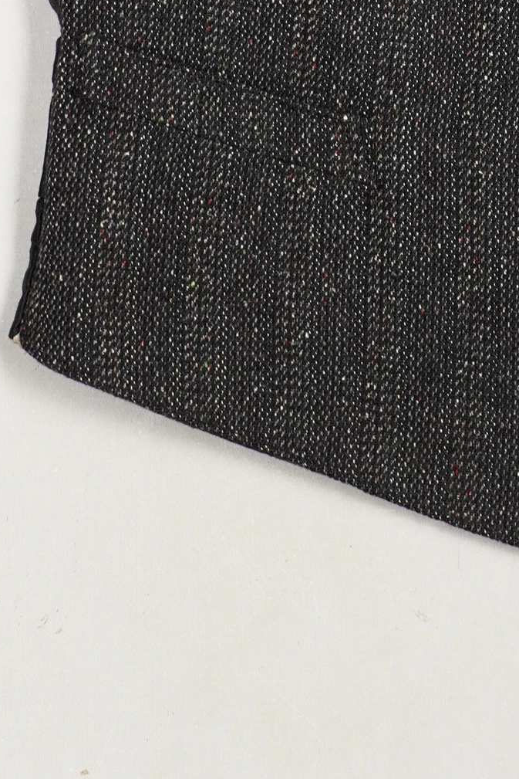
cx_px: 680
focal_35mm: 137
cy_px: -265
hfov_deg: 9.8
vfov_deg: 14.3
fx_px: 2961
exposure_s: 1/100
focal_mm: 32
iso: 400
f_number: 4
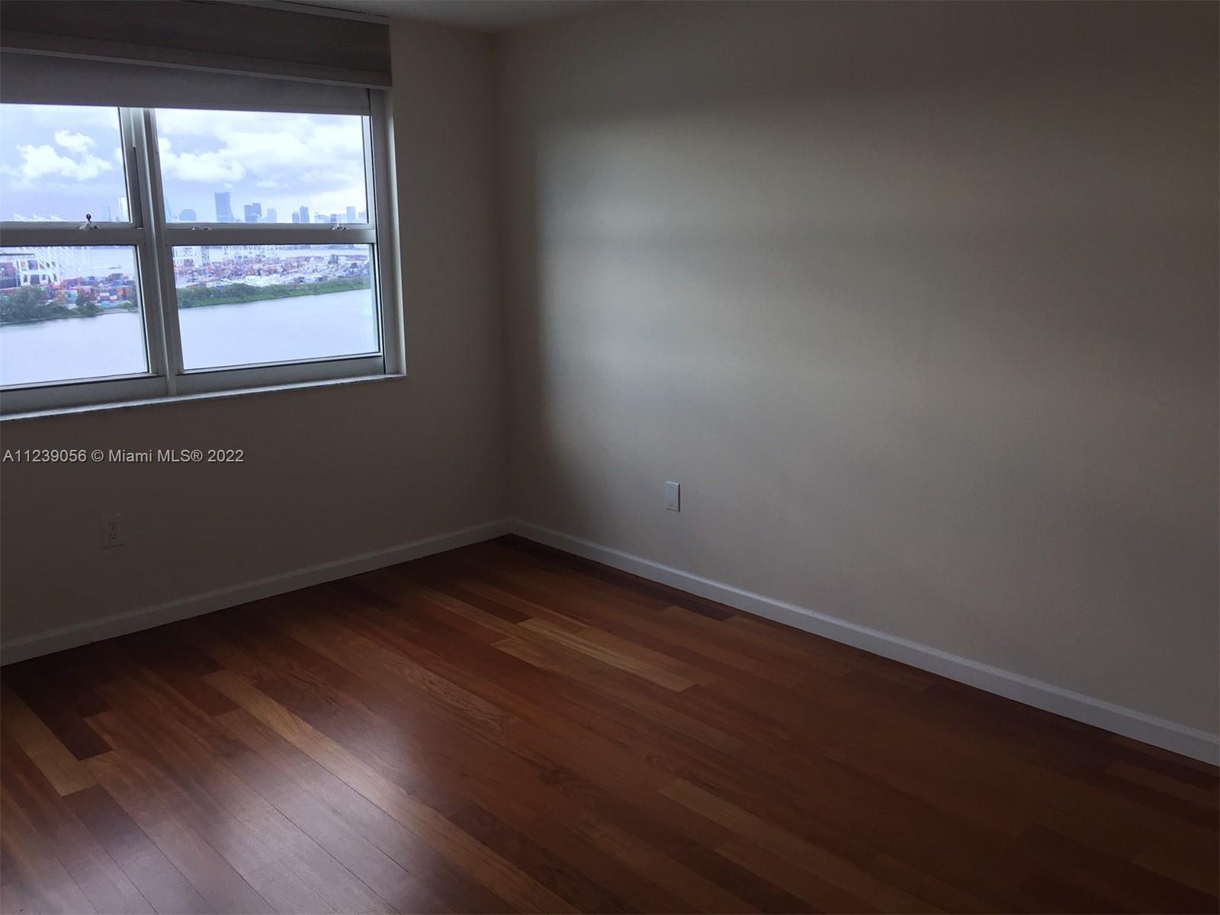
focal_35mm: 29
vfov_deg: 48.2
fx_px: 1022
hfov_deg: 61.7
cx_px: 610
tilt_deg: -11.7
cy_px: 458
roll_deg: -0.6
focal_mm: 4.15
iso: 50
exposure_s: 1/120
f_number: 2.2
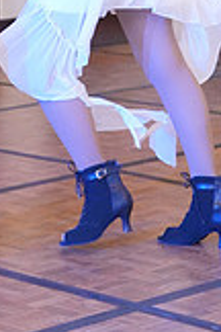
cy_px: -105
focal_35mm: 179
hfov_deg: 7.6
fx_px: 1648
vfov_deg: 11.2
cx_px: -38
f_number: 4
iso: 12800
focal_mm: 50
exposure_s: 1/400
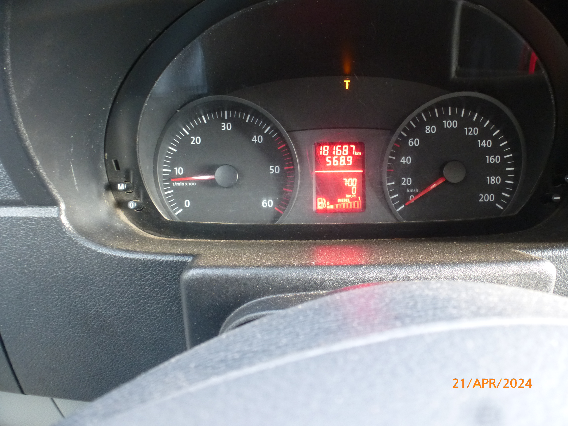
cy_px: 213
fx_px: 394
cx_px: 284
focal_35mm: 24
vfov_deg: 56.8
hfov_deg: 71.6
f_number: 3.3
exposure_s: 1/10
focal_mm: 4.3
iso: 400
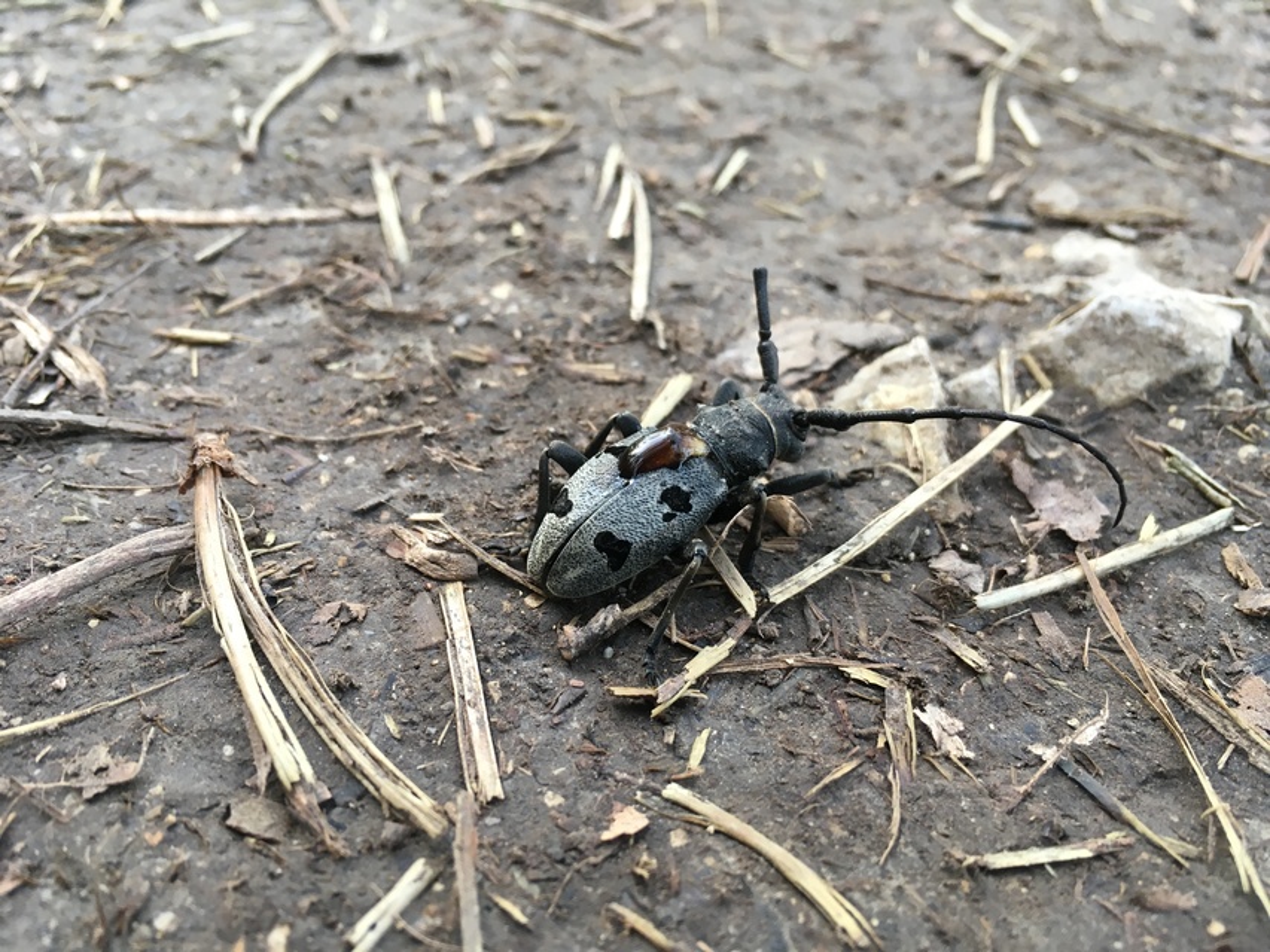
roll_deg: -4.6
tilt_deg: -41.5
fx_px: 1064
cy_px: 476
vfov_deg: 48.2
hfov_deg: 61.7
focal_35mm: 29
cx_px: 635
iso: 32
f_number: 2.2
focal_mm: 4.15
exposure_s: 1/33
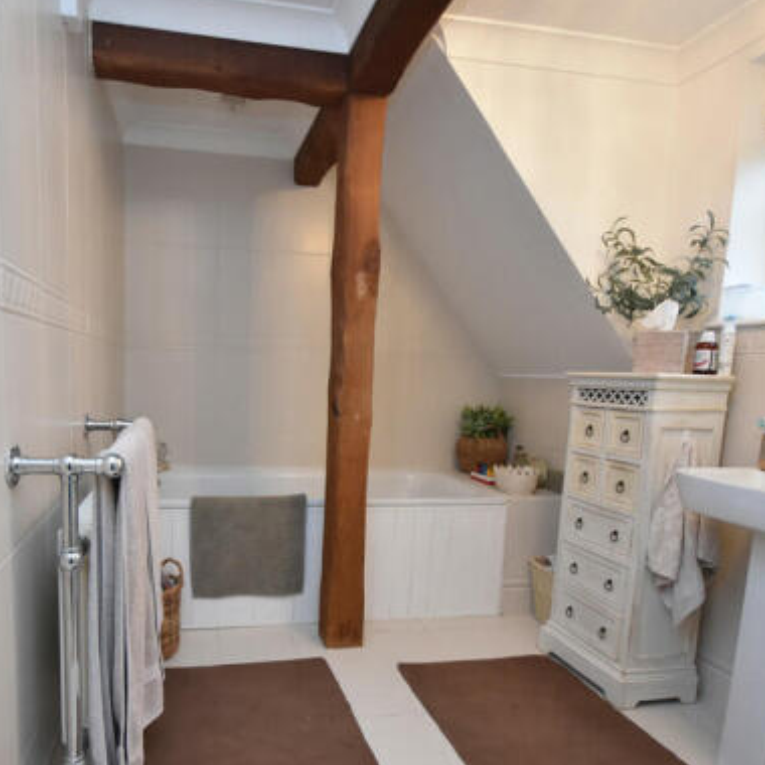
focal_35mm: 22
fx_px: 550
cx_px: 277
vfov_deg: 69.3
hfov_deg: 68.3
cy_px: 432
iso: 1000
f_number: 4
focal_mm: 10
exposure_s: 1/60
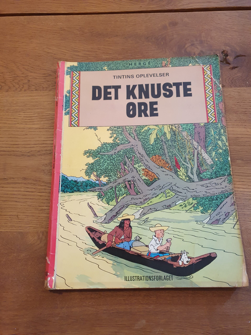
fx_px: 251
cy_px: 168
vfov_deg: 67.3
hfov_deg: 53.1
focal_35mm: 26
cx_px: 126
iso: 250
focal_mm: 4.32
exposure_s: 1/50
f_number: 1.5
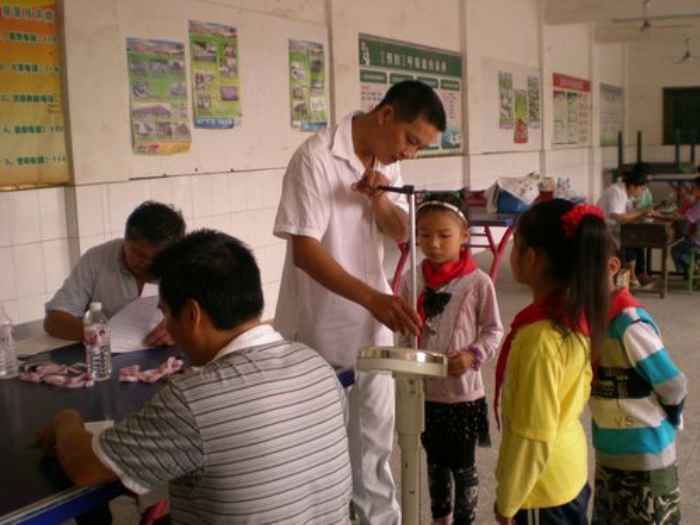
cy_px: 262
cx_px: 350
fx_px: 768
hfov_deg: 49.0
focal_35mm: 38
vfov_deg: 37.7
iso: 138
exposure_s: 1/59.7
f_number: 3.1
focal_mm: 6.3
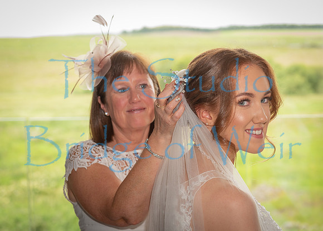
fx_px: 734
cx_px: 182
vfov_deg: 17.8
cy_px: 122
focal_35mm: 80
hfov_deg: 24.8
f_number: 4
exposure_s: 1/200
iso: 280
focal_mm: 62
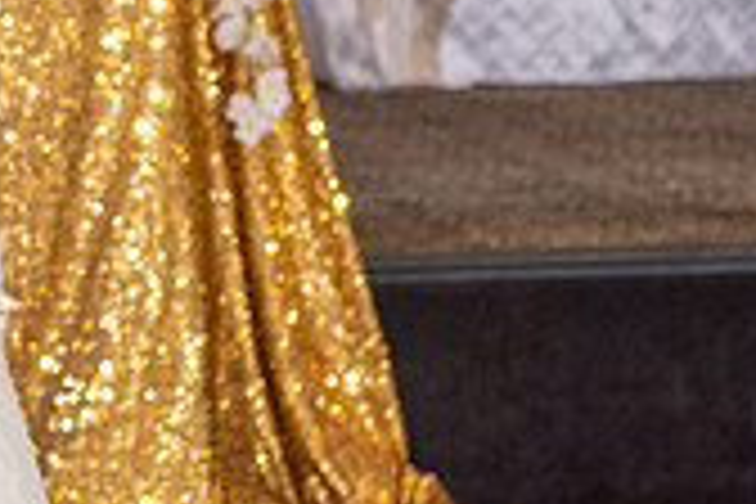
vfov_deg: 3.9
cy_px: 7
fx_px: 7391
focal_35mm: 352
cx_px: -665
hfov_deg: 5.7
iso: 800
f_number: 4
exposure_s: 1/160
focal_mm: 70
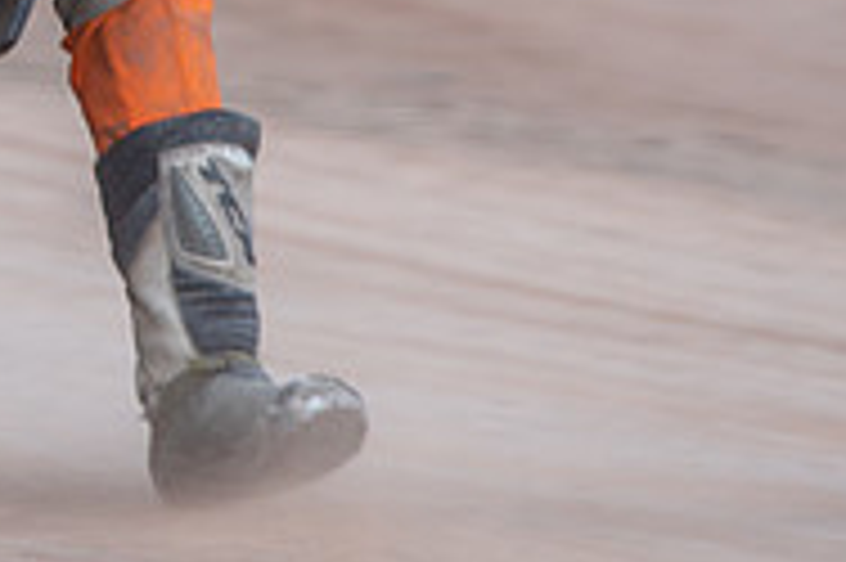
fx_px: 49987
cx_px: -142
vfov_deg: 0.6
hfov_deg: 1.0
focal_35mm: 2129
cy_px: -317
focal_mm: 600
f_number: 8
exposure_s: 1/250
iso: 100
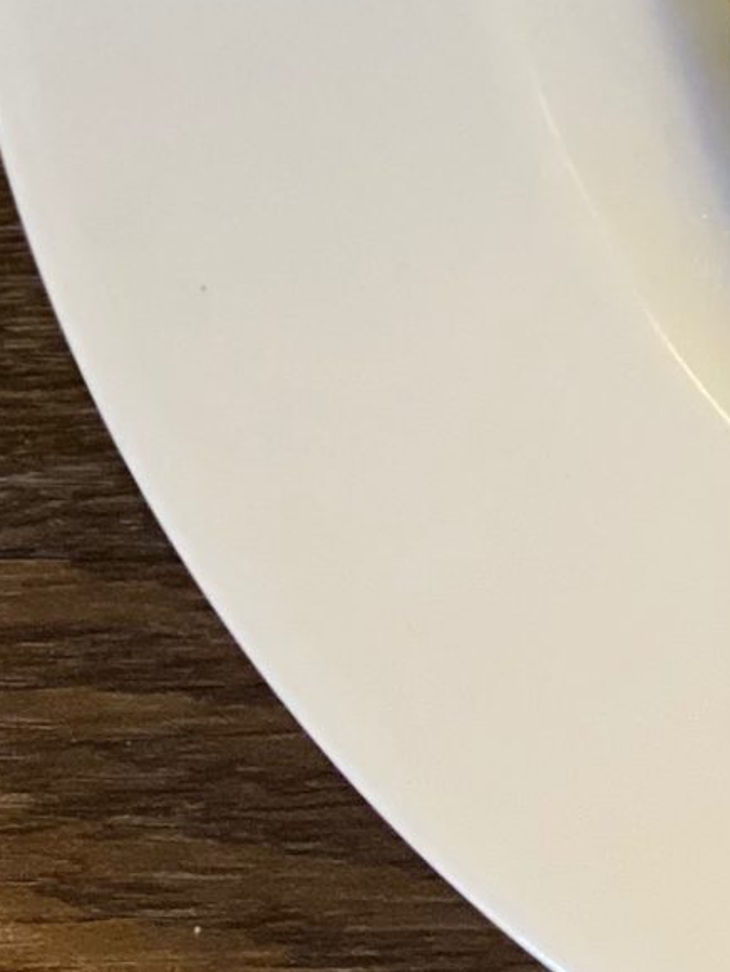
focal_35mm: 229
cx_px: 1544
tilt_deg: -75.7
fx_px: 6437
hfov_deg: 6.3
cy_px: -224
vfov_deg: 8.5
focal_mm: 6
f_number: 2
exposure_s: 1/120
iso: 160
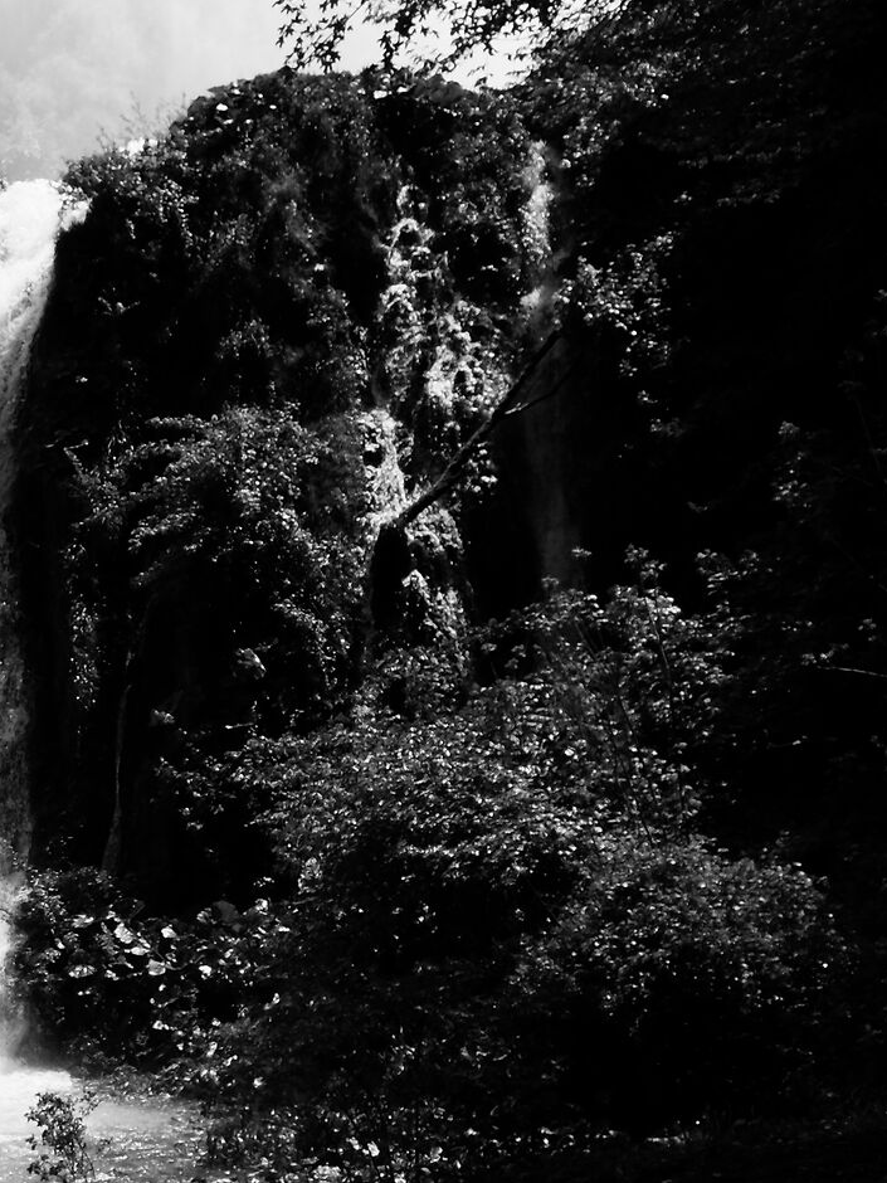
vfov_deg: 35.0
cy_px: 843
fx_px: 1845
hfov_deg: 23.0
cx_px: -365
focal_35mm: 54
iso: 400
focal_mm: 14.5
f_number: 10
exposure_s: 1/350
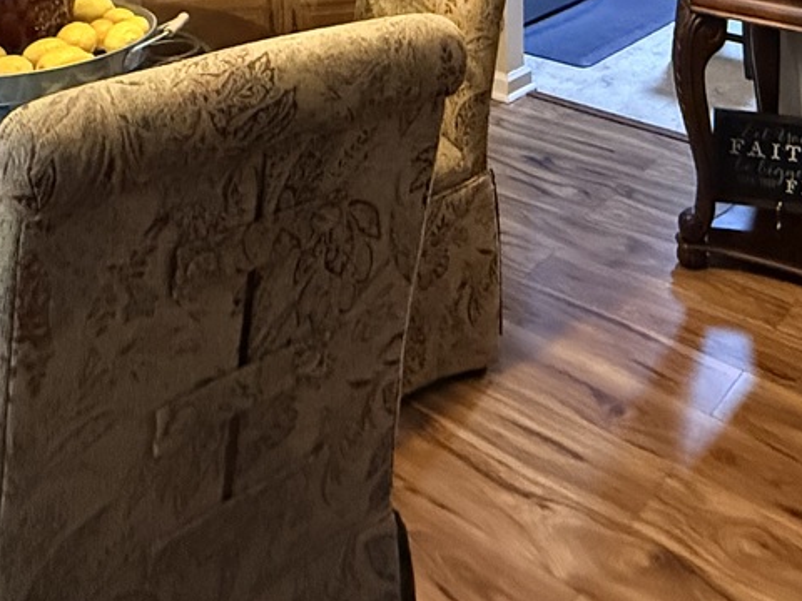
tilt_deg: -1.6
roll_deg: +0.7
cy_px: -254
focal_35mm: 42
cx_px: 538
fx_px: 973
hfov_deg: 44.1
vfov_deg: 26.7
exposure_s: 1/60
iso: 1000
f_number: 2.2
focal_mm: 2.22
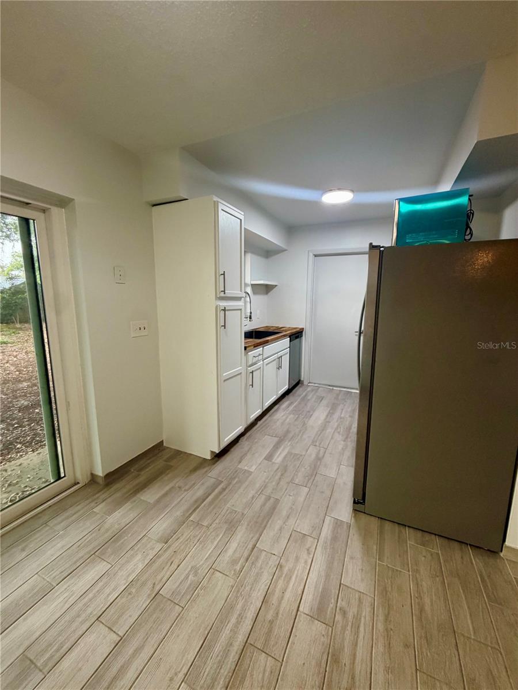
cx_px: 259
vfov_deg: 102.1
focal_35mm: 14
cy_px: 345
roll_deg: -1.2
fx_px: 279
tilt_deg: -10.2
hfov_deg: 85.7
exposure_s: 1/60
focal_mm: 2.22
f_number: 2.2
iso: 200
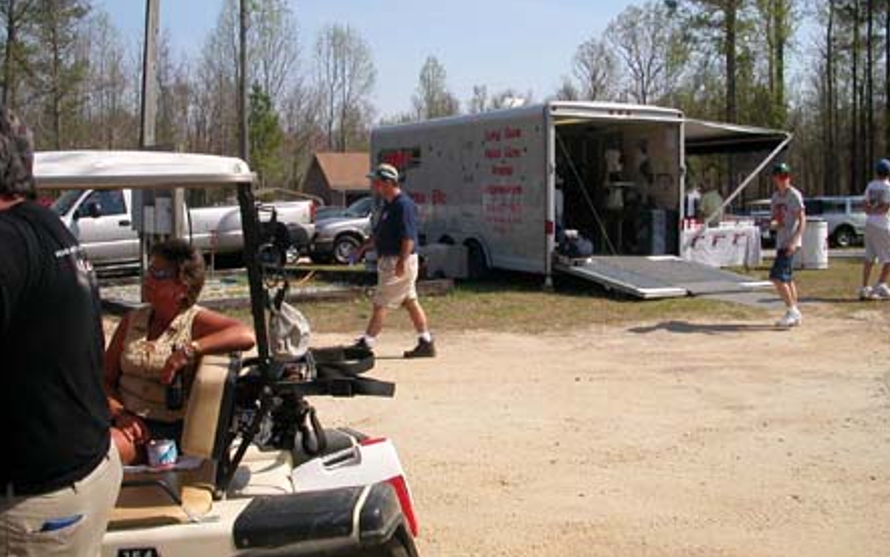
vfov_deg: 32.0
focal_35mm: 40
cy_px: 272
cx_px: 448
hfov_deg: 49.3
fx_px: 971
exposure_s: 1/752
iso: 100
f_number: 4.5
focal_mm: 5.6
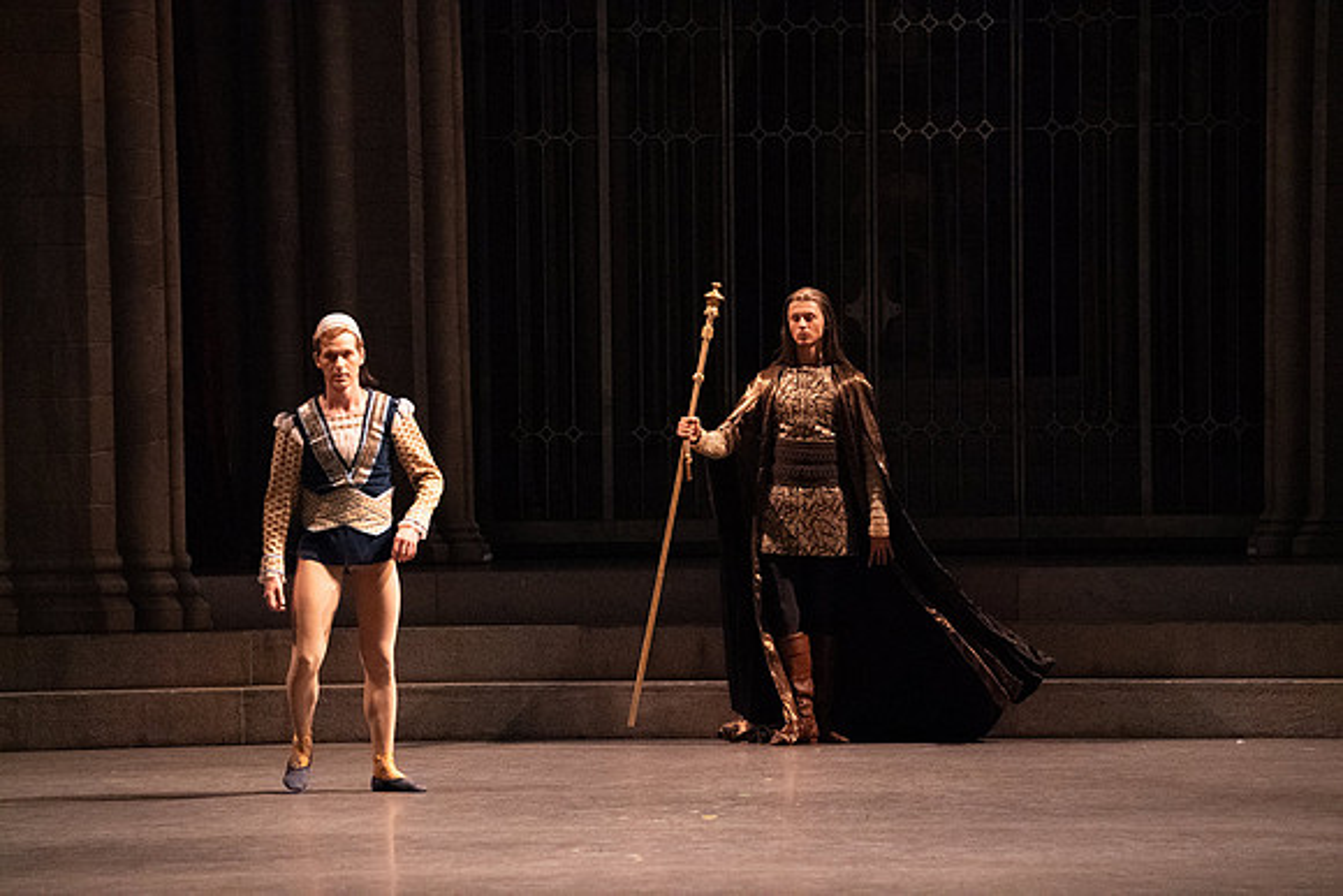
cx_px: 672
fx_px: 7463
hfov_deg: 10.3
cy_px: 448
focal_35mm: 200
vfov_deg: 6.9
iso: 25600
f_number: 5
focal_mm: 200
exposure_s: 1/320
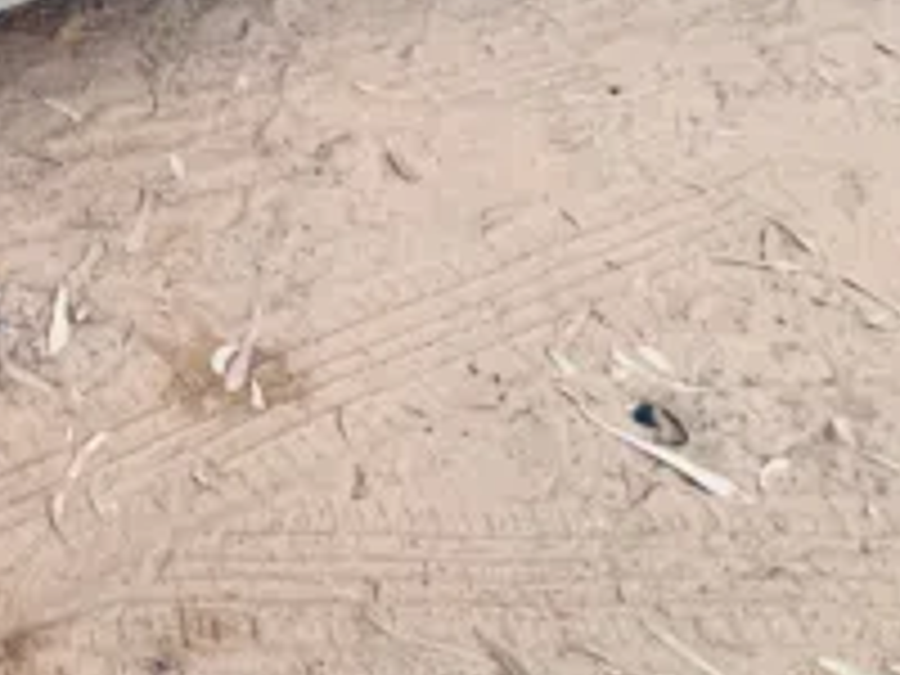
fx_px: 2158
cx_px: -243
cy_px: -171
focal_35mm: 83
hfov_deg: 21.5
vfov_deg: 16.9
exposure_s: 1/60
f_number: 1.8
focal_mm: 4.25
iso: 160
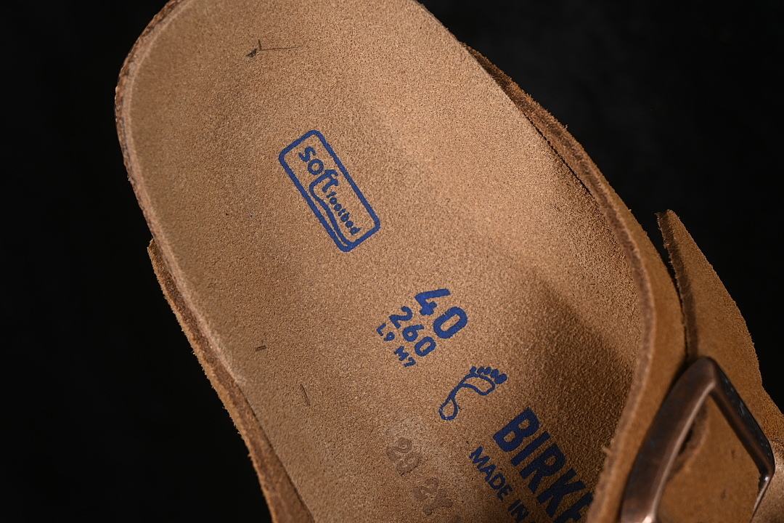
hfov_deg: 27.0
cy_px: 262
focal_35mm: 75
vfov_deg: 18.2
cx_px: 392
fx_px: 1633
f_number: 7.1
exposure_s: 1/80
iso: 160
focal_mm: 50
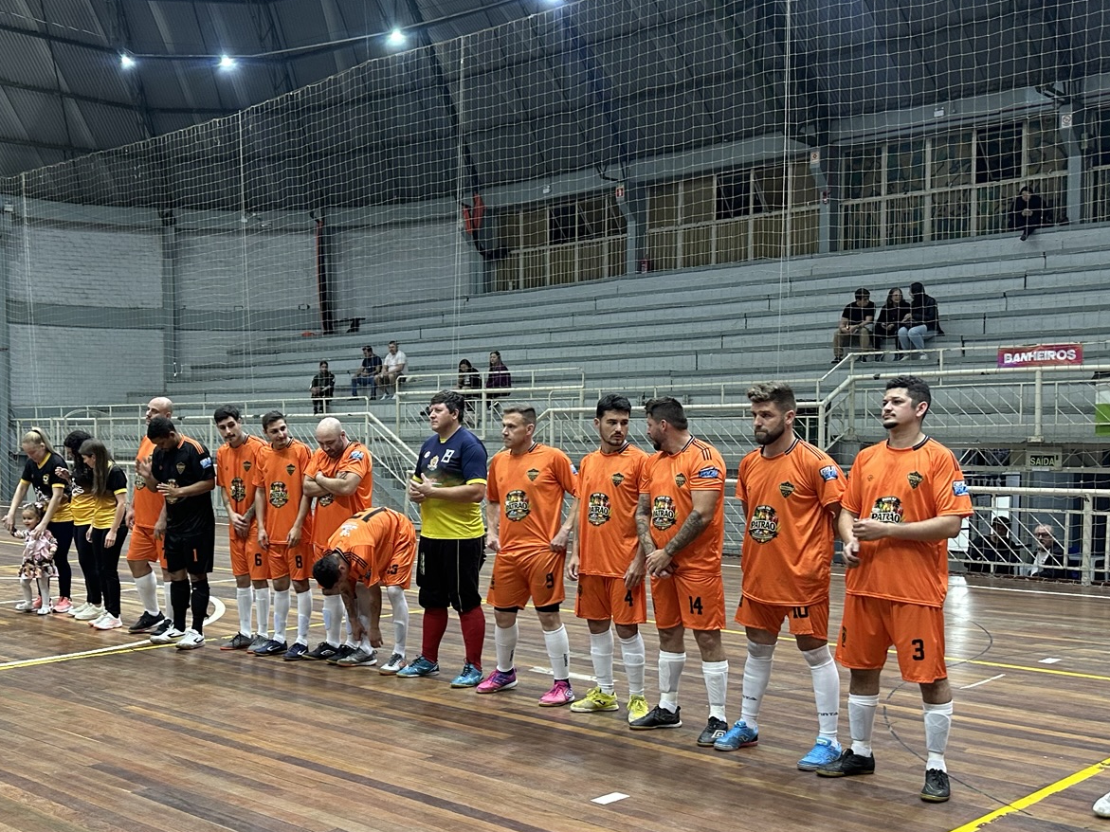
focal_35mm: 41
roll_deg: -0.6
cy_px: 477
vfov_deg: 35.1
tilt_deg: -3.3
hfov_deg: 45.2
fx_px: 1315
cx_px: 379
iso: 160
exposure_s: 1/60
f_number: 1.78
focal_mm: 6.86
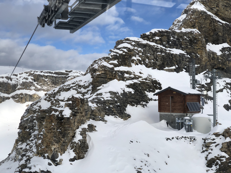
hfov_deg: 36.8
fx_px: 347
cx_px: 116
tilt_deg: -2.0
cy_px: 86
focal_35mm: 52
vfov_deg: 28.0
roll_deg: -1.3
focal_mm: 6
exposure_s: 1/1066
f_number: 2.4
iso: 16
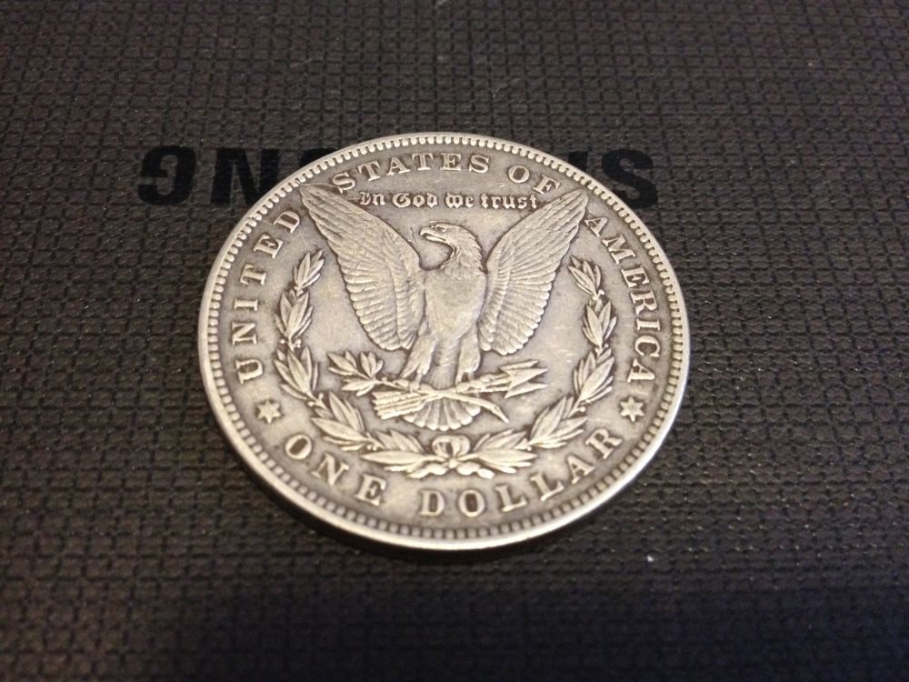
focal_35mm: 35
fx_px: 919
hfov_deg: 52.6
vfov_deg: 40.7
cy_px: 341
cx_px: 454
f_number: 2.4
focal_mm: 4.28
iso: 400
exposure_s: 1/15
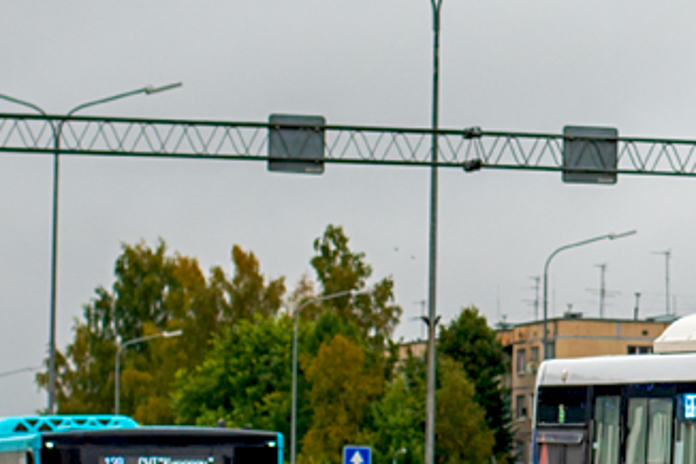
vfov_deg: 6.0
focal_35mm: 230
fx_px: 4444
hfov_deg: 8.8
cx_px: 909
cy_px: 246
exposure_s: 1/320
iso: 200
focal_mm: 50
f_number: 5
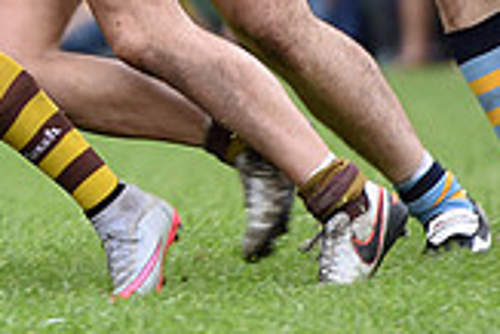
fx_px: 14426
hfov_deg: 2.0
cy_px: -201
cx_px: -245
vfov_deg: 1.3
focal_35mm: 1038
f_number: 3.5
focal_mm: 195
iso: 250
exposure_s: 1/320
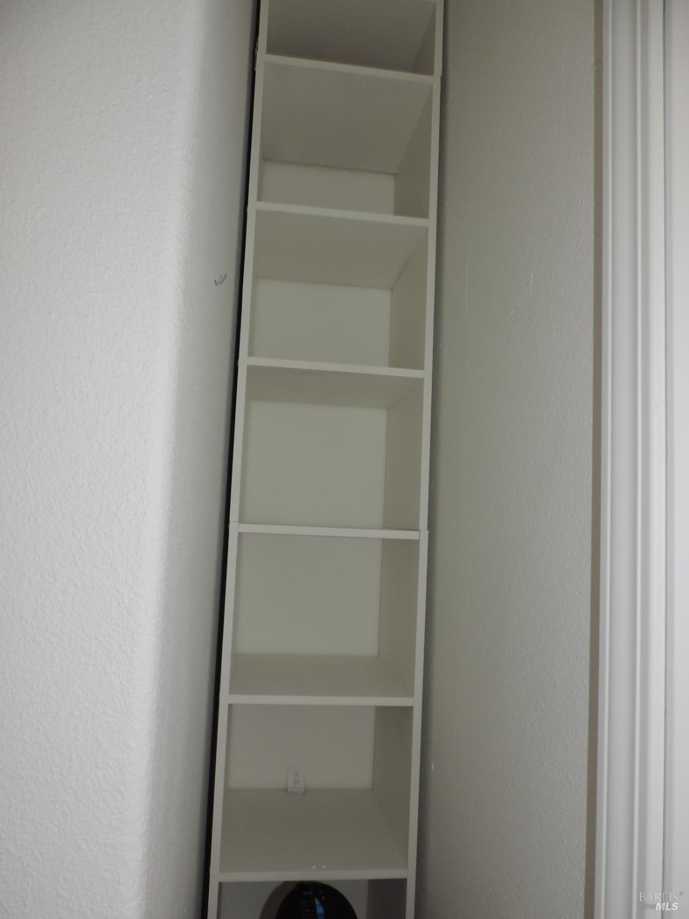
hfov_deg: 56.8
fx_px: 637
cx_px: 344
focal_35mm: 24
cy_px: 460
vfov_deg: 71.6
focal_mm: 4.3
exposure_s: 1/30
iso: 200
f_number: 3
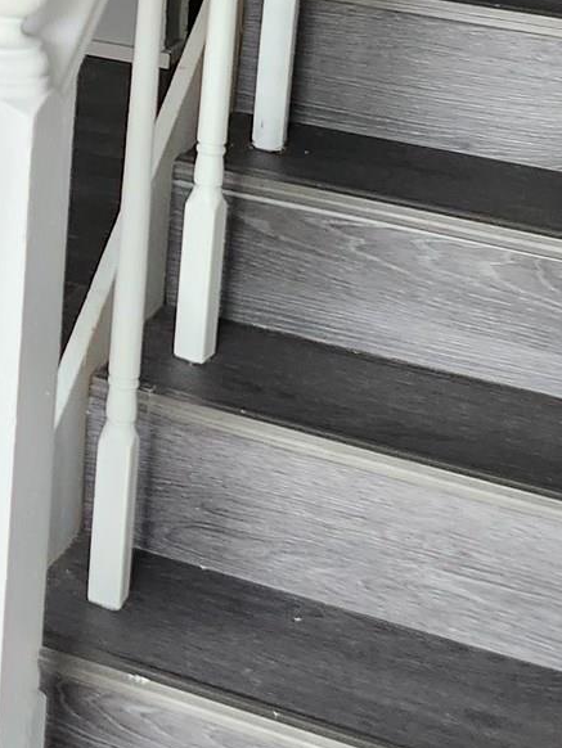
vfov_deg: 19.8
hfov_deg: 14.2
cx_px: -374
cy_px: -48
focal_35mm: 95
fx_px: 2055
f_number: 1.8
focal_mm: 5
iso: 800
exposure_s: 1/60
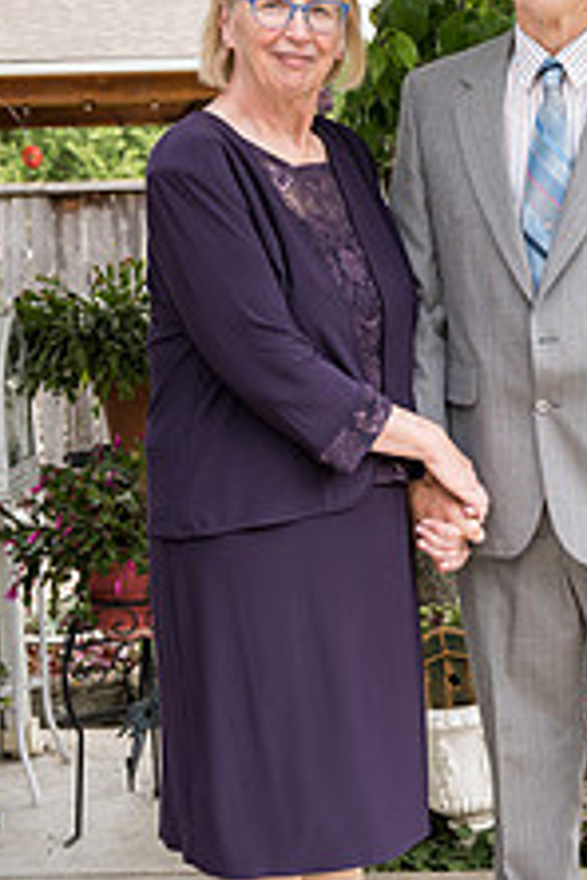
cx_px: 472
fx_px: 1981
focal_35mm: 81
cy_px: 436
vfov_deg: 25.1
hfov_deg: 16.7
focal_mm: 40
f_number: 5
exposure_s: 1/500
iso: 400
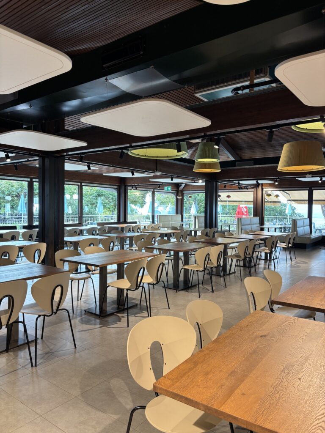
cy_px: 216
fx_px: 325
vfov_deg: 67.3
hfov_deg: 53.1
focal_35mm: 26
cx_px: 162
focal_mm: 5.96
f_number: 1.6
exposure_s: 1/100
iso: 80
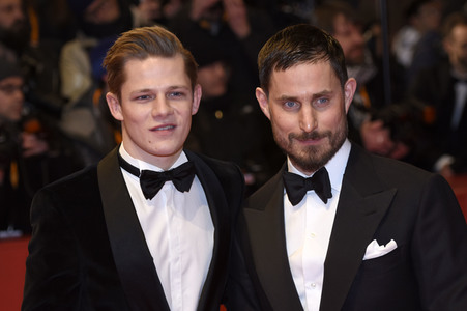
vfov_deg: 10.6
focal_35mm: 129
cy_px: 156
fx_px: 1672
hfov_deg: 15.9
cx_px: 234
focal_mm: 86
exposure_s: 1/400
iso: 640
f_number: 3.2
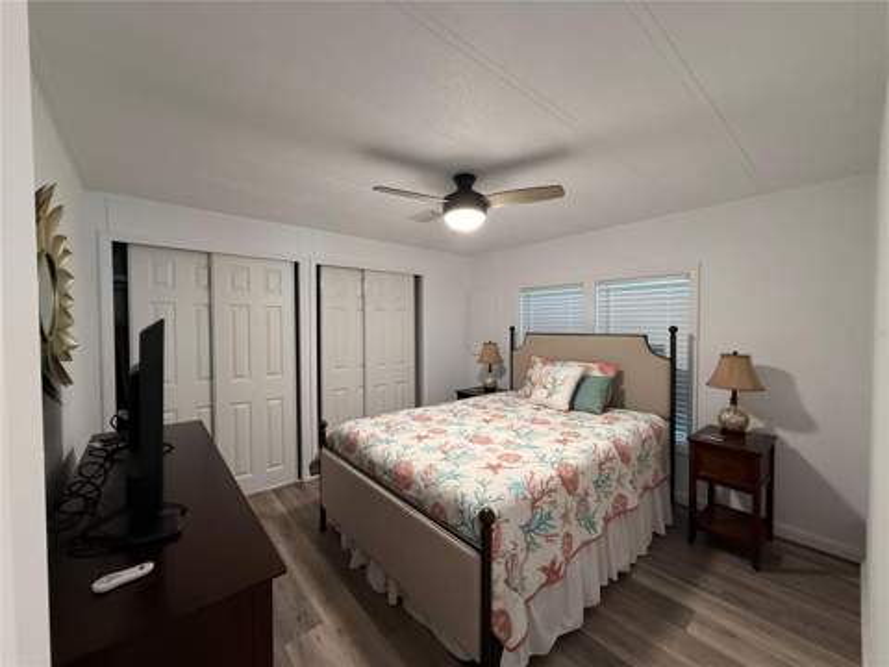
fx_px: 360
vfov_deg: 85.7
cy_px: 334
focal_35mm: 14
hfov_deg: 102.1
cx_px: 444
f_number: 2.2
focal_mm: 2.22
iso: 250
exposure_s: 1/60
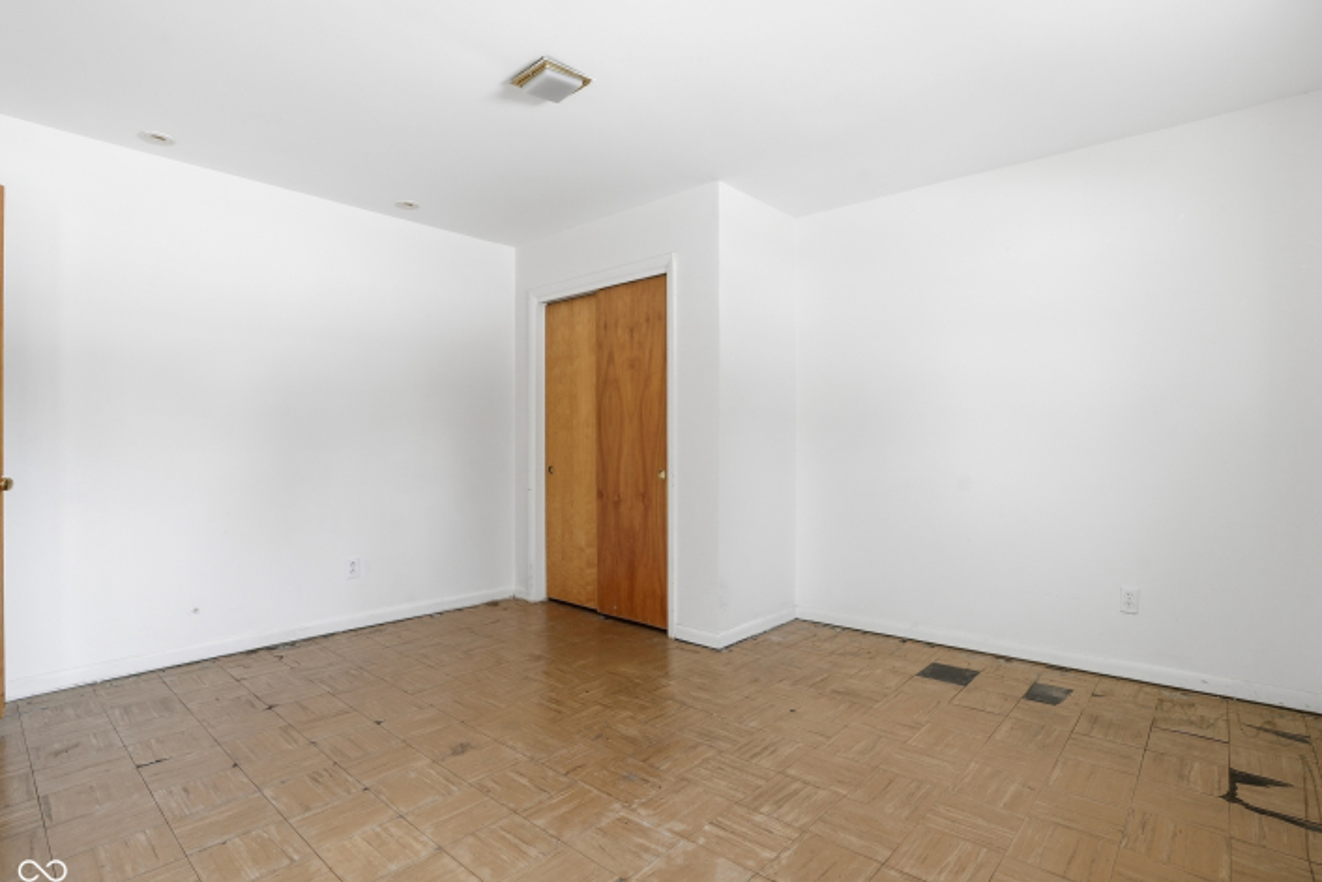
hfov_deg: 93.2
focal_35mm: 17
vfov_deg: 70.5
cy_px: 442
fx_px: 624
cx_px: 695
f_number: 8
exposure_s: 1/30
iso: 250
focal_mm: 16
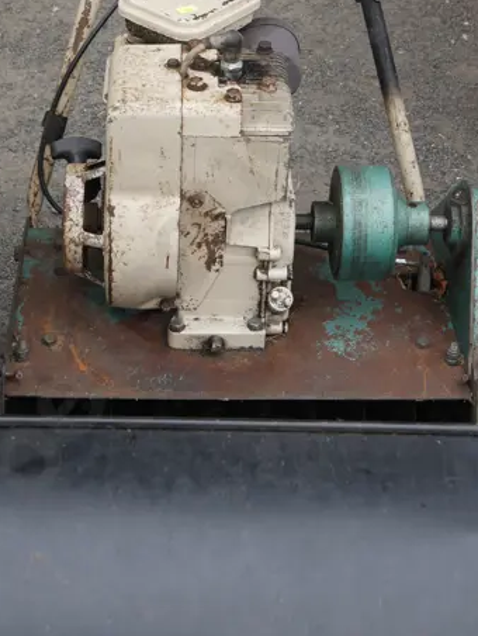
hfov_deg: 19.2
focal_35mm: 77
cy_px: 177
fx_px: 1415
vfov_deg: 25.1
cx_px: 238
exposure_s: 1/200
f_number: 4.5
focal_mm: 17
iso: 200
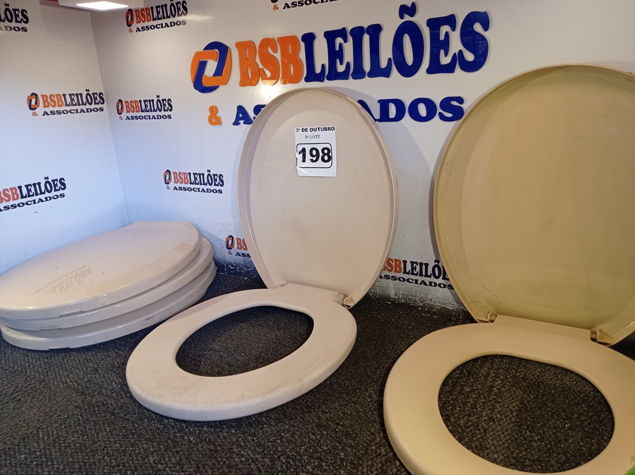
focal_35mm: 28
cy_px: 238
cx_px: 318
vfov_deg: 49.7
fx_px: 513
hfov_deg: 63.5
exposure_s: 1/123
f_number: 1.79
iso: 102
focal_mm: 4.7
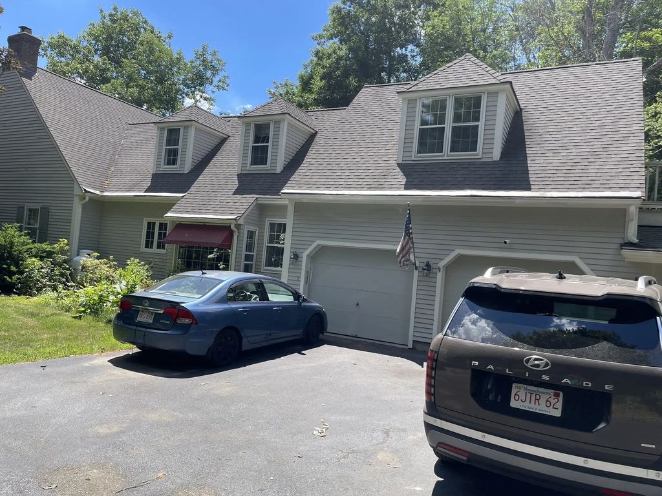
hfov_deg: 69.4
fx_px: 478
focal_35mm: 25
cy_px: 248
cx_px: 331
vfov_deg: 54.9
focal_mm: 5.1
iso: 32
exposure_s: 1/1642
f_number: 1.6
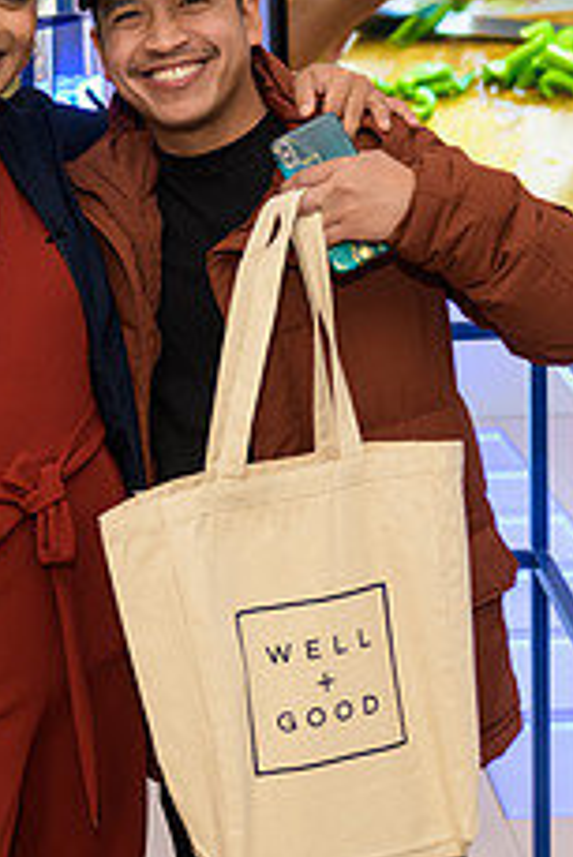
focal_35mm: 81
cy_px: 361
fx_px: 1931
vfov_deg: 25.0
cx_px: 109
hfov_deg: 16.7
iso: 400
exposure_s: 1/100
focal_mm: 32
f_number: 3.2
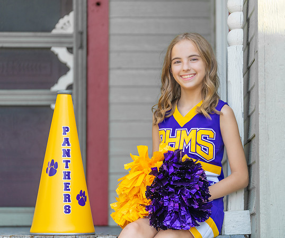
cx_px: 179
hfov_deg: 12.6
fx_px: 1292
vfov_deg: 10.5
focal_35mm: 150
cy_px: 120
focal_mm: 125
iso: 160
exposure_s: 1/320
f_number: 2.8
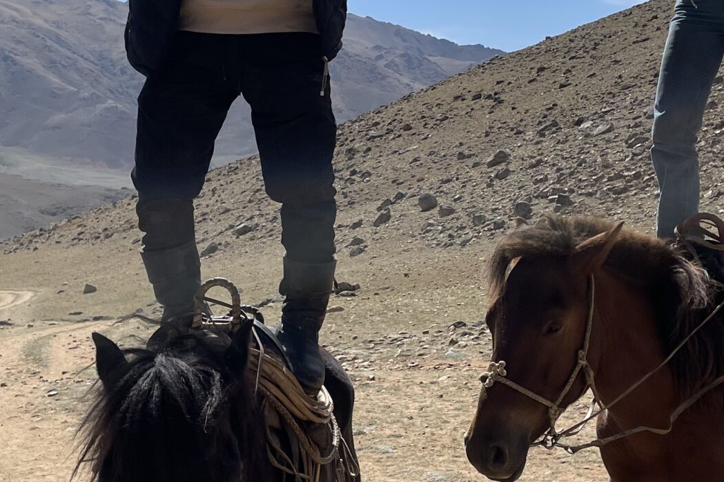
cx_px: 402
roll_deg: -2.3
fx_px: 1327
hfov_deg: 30.5
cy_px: 153
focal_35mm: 66
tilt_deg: -1.0
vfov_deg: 20.5
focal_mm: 4.2
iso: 32
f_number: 1.6
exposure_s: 1/5814
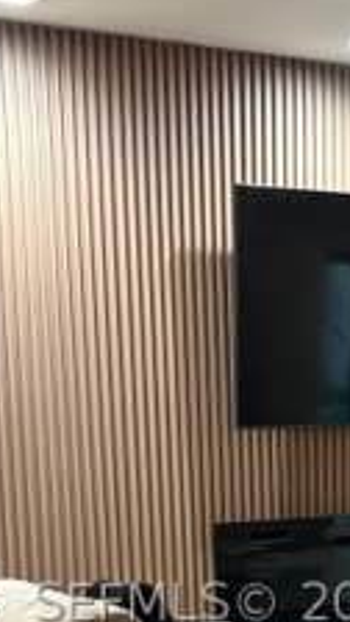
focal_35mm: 81
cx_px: 361
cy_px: 603
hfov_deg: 14.6
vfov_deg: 25.1
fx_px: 1336
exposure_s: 1/40
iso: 320
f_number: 1.6
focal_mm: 5.96
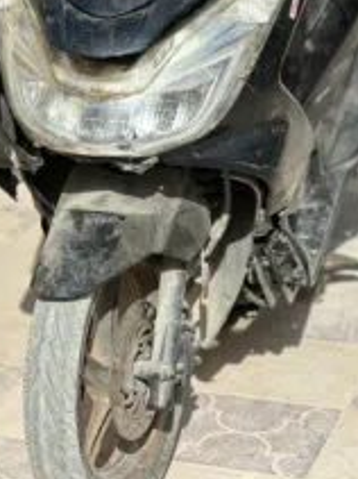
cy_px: 102
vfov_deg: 13.5
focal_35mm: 146
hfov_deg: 10.2
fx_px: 2015
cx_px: 159
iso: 32
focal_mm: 9
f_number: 2.8
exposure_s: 1/595
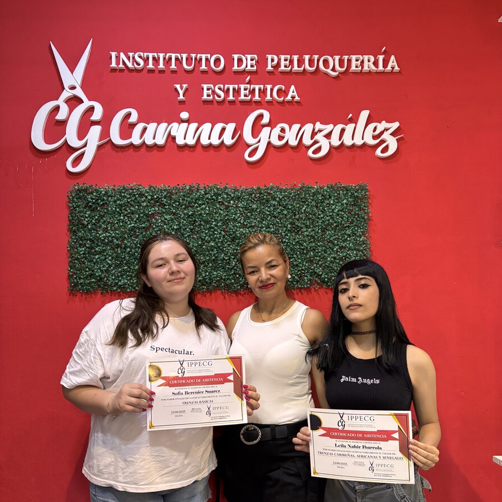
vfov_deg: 52.2
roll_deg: -0.5
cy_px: 302
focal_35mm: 31
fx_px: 509
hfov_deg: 52.5
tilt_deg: +1.9
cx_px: 252
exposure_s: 1/50
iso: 400
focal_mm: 5.96
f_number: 1.6
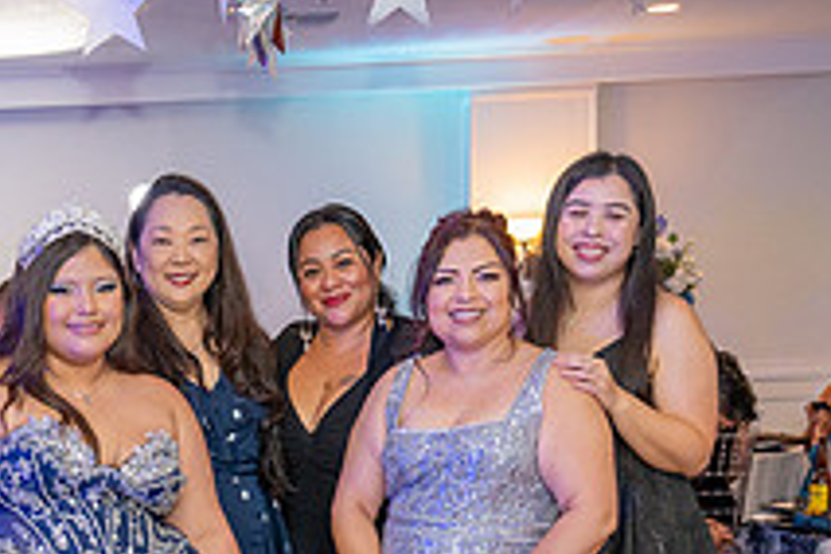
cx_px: 35
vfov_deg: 15.9
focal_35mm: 83
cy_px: 653
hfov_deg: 23.6
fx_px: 1916
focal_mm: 30.5
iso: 1000
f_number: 3.5
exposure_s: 1/200
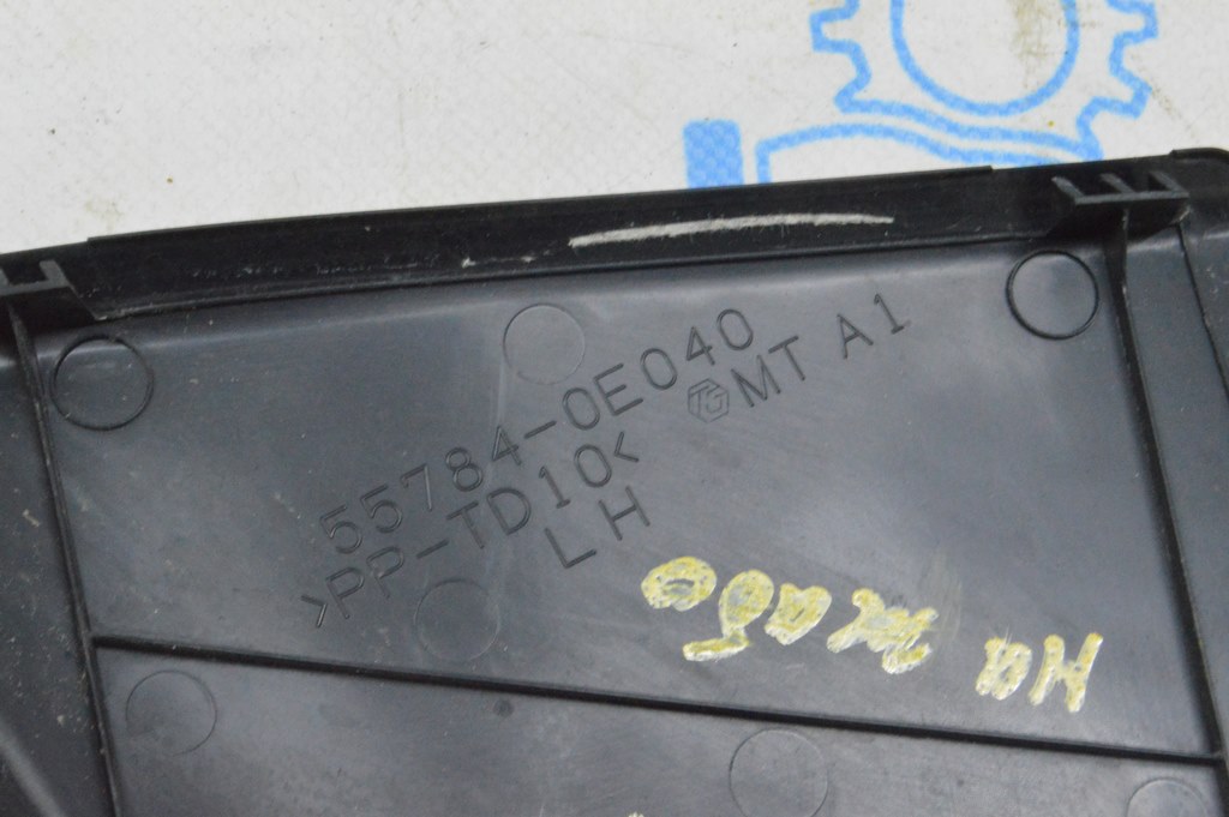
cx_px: 614
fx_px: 2814
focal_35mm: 82
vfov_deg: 16.5
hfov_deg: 24.6
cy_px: 408
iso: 6400
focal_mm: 55
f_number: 20
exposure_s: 1/15
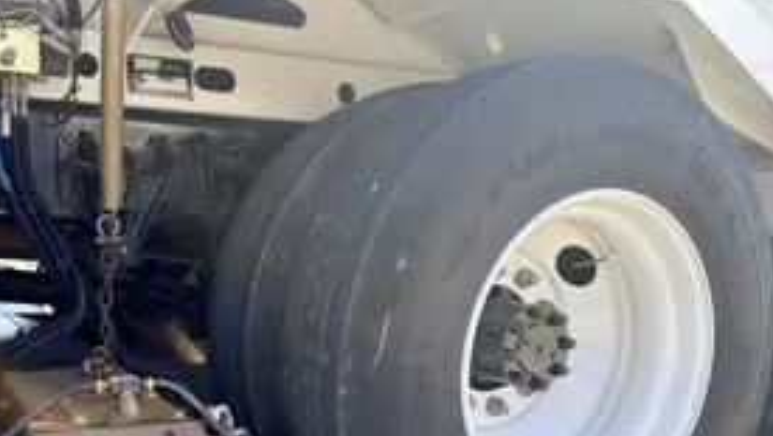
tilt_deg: -6.9
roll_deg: -3.9
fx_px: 779
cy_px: 321
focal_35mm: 38
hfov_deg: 52.4
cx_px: 306
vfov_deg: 30.8
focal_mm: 6.76
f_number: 1.78
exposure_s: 1/686
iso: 100
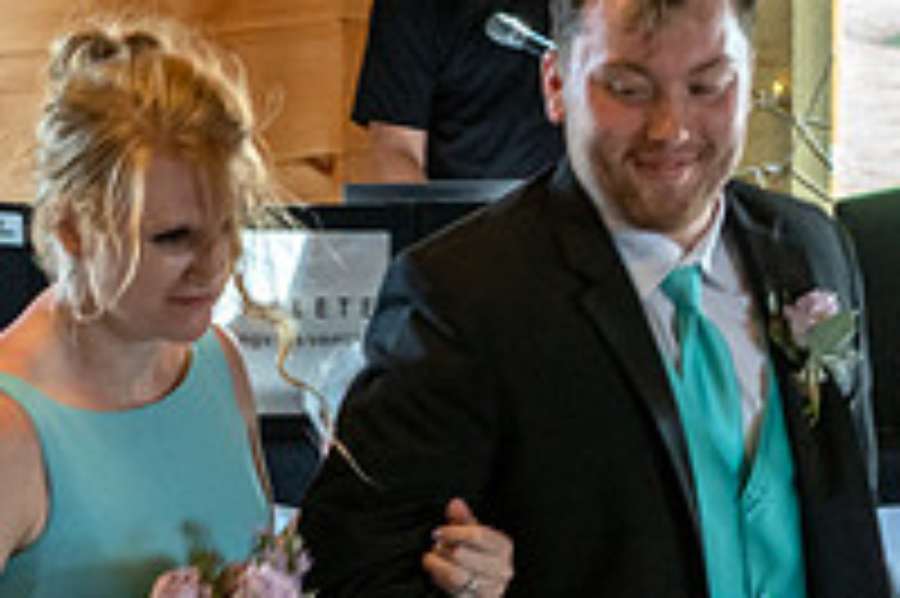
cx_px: 549
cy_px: 564
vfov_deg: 9.4
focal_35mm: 145
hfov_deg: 14.2
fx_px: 3622
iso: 1600
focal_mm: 50
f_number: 6.3
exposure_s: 1/100
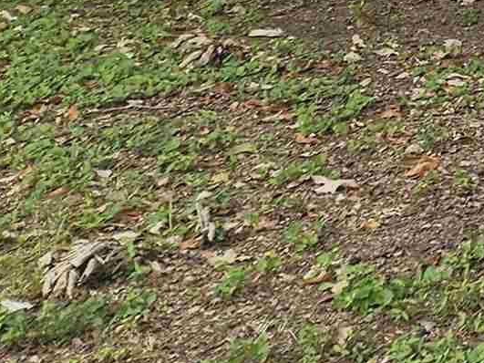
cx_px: 1338
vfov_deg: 9.6
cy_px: -560
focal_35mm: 133
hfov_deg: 11.1
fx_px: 1859
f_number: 1.8
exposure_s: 1/180
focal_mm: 5.4
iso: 25
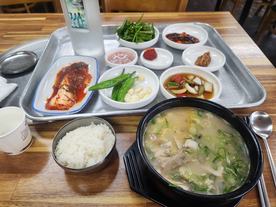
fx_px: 183
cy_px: 104
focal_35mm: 23
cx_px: 138
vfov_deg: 58.9
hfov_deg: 73.9
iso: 250
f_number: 1.8
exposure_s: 1/120
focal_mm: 5.4
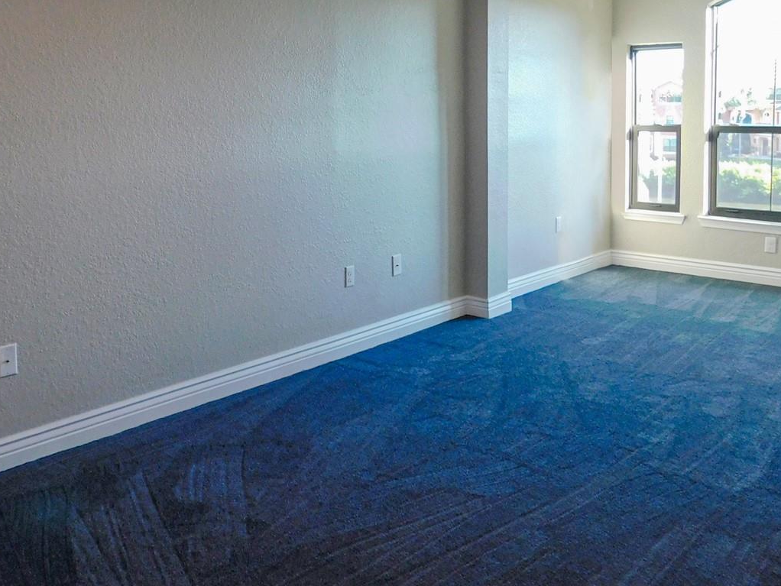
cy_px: 164
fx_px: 812
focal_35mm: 36
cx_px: 271
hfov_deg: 50.6
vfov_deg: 38.9
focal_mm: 4
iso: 125
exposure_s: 1/30
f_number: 3
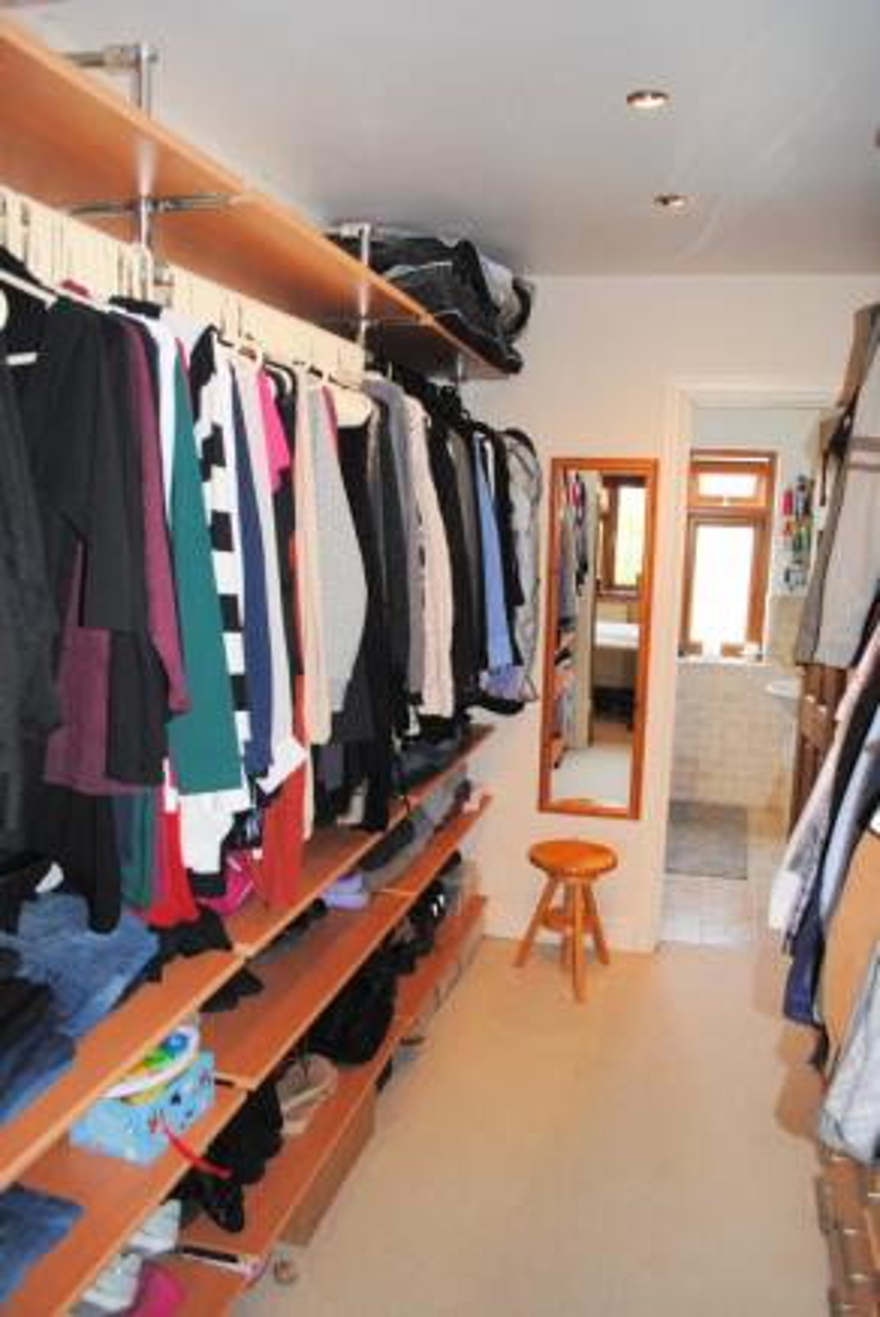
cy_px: 658
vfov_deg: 67.3
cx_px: 440
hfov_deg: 48.0
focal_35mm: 27
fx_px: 988
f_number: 3.5
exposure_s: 1/60
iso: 200
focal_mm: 18
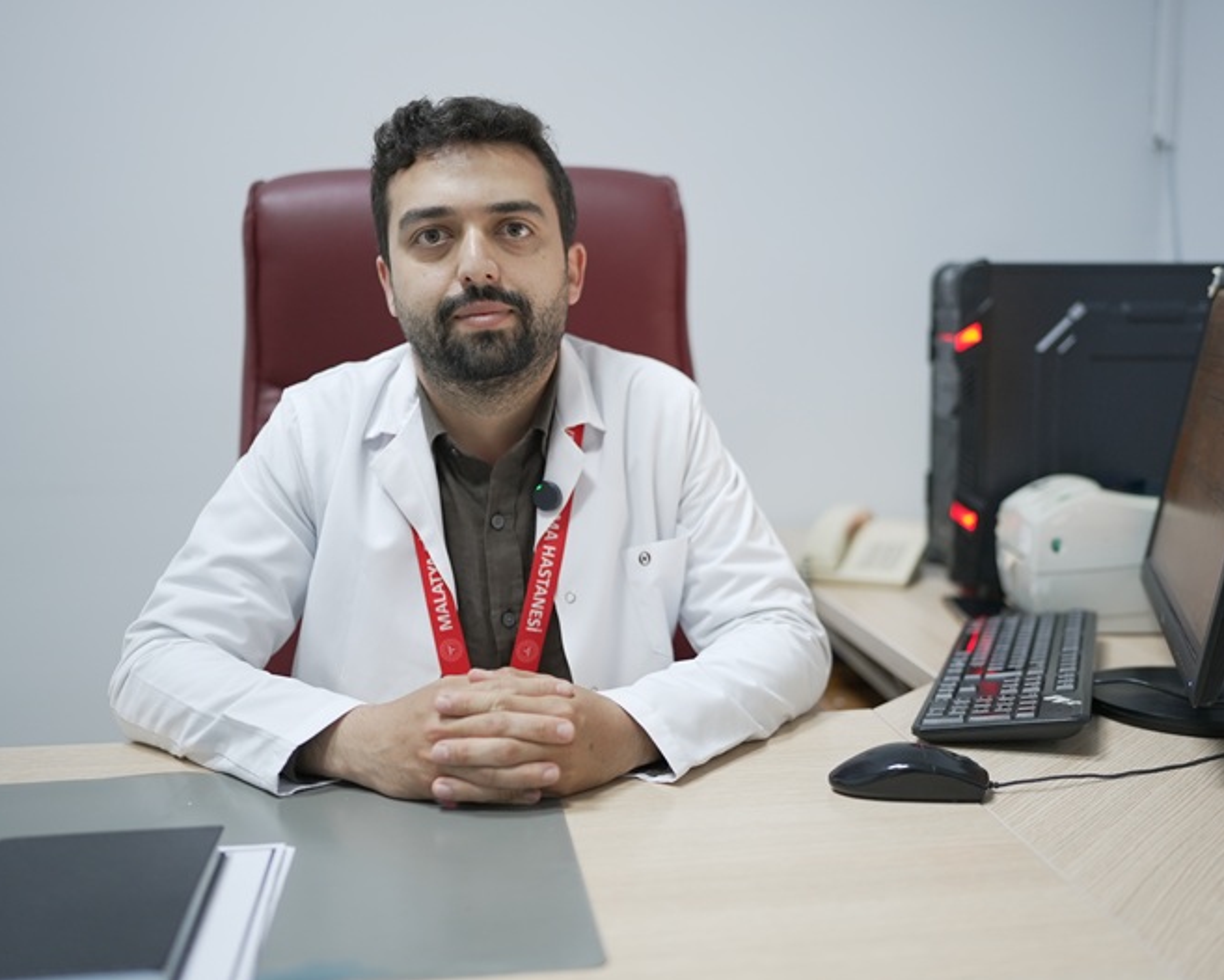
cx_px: 676
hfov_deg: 45.7
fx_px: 1449
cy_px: 490
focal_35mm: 40
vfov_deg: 37.4
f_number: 1.4
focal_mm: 35
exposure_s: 1/100
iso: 500
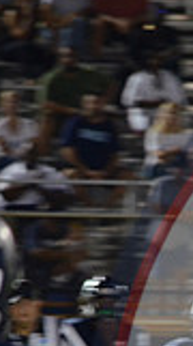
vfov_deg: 2.1
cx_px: 558
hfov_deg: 1.2
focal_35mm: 1046
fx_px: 9561
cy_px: 365
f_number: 5
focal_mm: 185
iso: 1600
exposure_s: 1/125
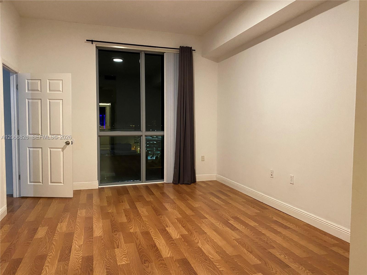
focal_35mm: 26
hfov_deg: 67.3
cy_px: 138
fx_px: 276
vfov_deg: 53.1
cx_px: 184
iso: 400
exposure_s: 1/60
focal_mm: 4.25
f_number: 1.8
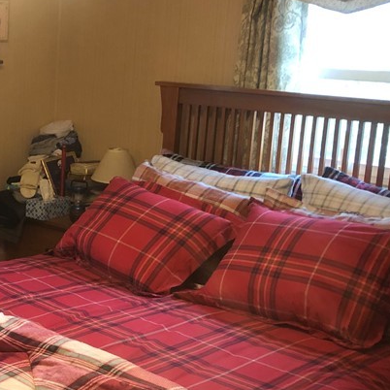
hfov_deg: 25.8
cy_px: 206
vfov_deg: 27.3
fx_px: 803
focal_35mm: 63
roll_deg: -0.1
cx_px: -8
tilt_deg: -12.7
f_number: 1.8
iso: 80
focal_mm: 4
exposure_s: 1/15
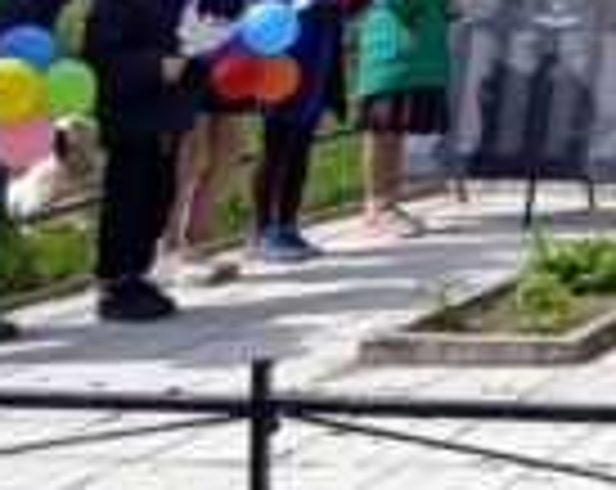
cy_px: -180
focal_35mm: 100
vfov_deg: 14.6
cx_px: 958
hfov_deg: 17.1
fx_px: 1819
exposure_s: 1/1041
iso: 100
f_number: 2.2
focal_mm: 3.43
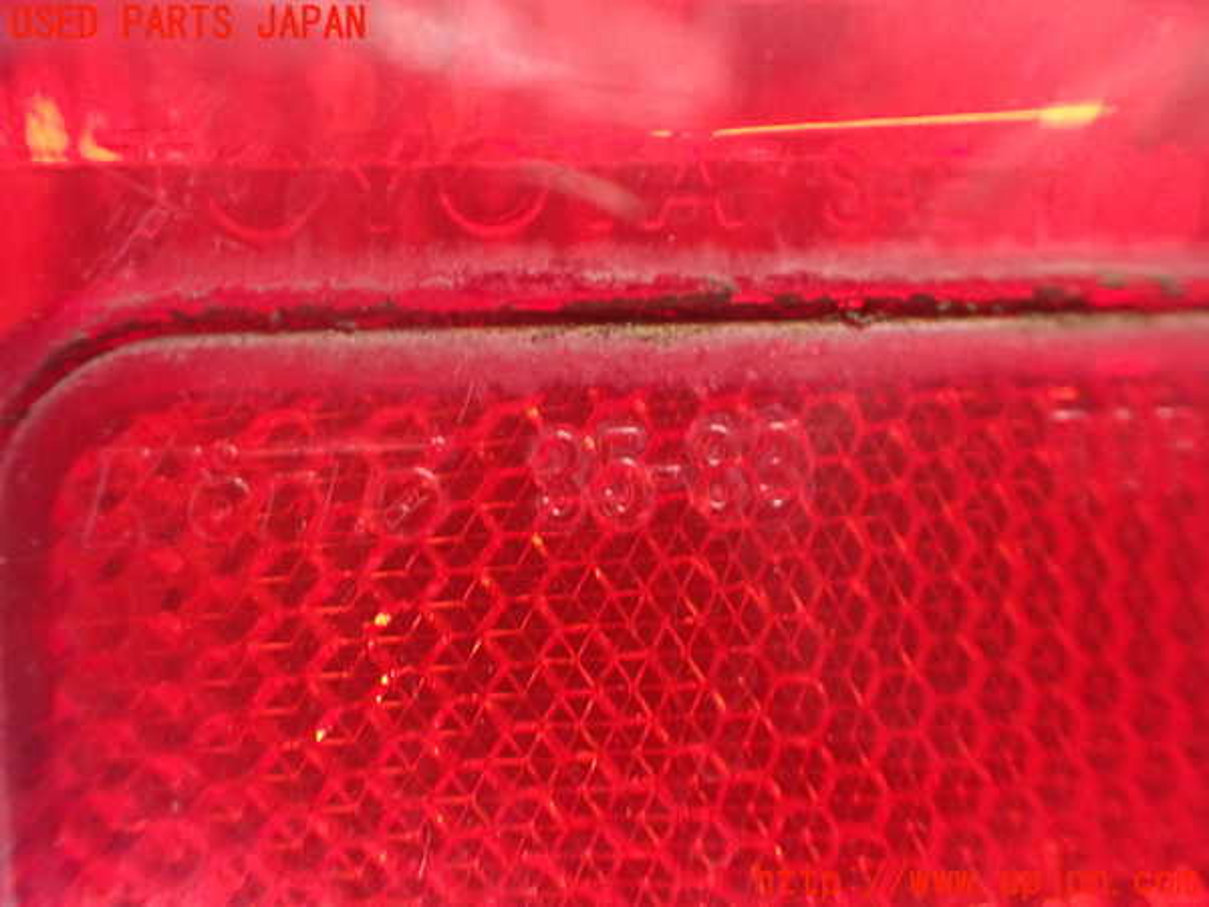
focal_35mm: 30
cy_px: 454
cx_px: 604
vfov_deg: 46.8
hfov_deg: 60.0
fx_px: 1048
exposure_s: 1/30
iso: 800
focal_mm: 5.4
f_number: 2.3
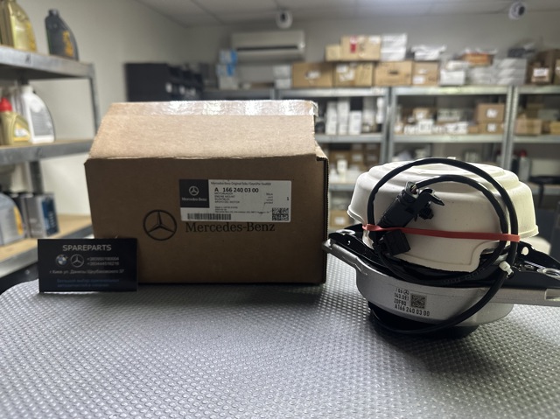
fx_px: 388
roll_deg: +0.3
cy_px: 210
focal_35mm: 24
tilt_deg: -11.9
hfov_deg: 71.6
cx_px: 280
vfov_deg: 56.8
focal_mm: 6.86
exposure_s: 1/72
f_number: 1.78
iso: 250
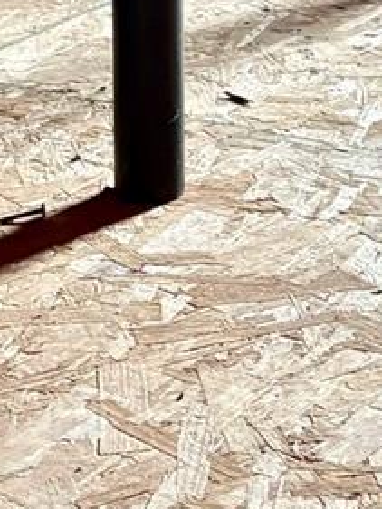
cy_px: -406
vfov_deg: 12.7
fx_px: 2088
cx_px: -116
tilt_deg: -2.1
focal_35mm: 142
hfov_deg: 10.2
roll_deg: +2.1
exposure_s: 1/60
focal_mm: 5.96
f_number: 1.6
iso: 400
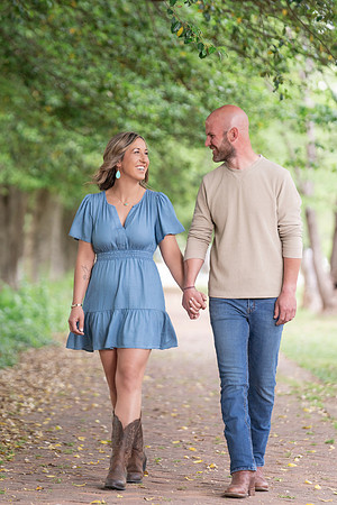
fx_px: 2808
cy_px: 252
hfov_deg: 6.9
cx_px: 168
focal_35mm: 200
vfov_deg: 10.3
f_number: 4
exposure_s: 1/200
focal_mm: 200
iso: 800
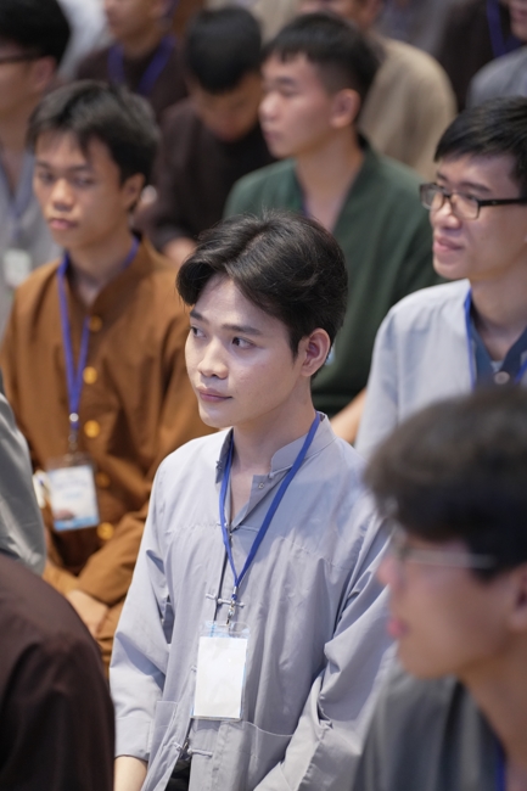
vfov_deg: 17.2
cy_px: 396
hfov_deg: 11.5
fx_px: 2614
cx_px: 264
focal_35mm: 119
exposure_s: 1/200
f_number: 2.8
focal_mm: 119
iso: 4000
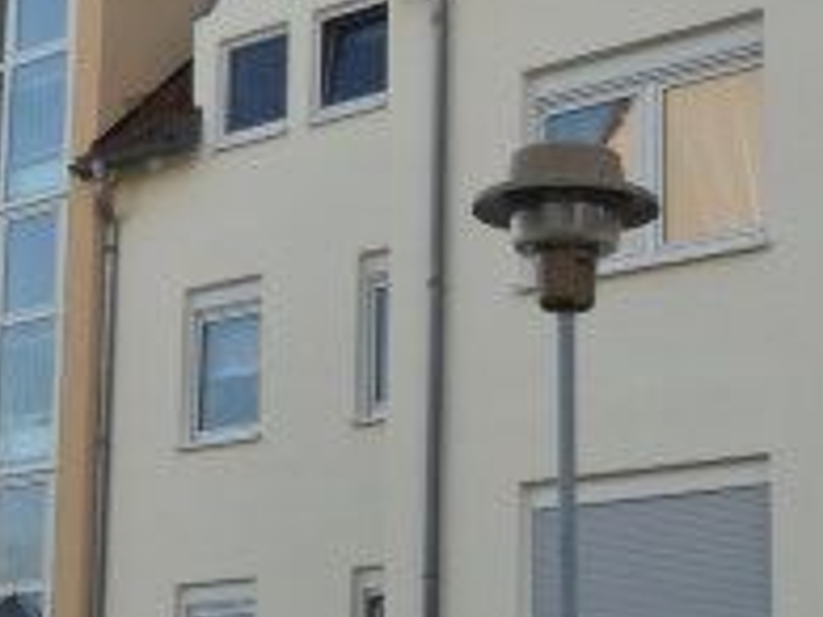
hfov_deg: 21.3
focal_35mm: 92
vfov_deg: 16.0
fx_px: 2186
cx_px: 528
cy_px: 444
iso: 160
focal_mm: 4.7
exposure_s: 1/400
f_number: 3.3
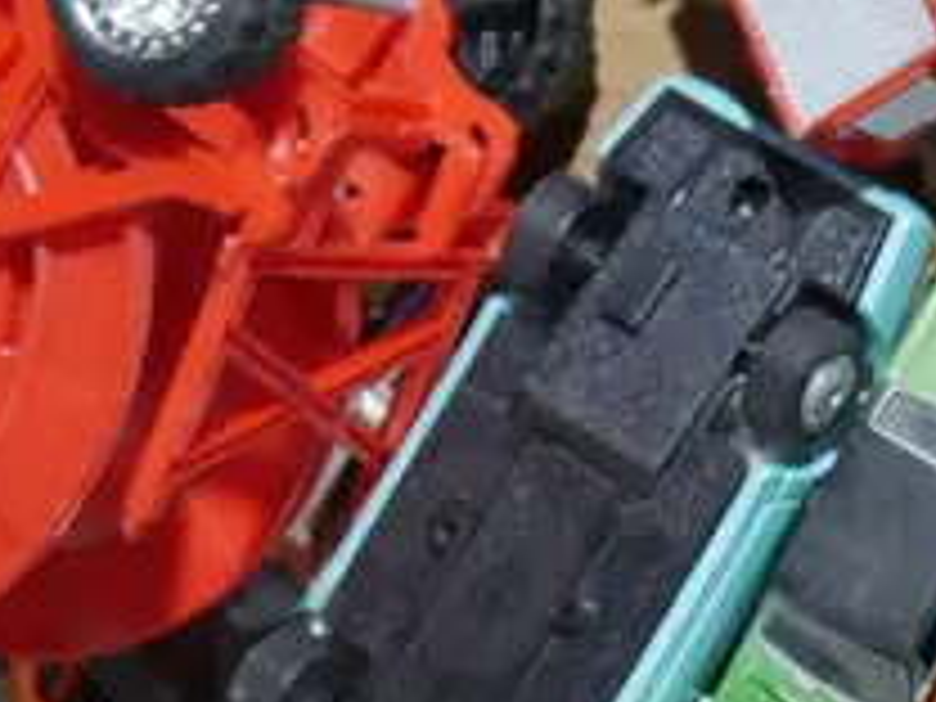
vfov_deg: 6.8
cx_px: 693
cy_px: 392
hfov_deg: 9.1
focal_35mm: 217
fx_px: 5868
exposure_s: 1/60
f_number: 4.7
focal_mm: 22
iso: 1000
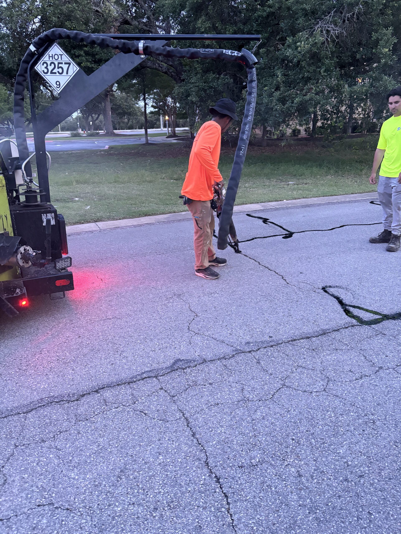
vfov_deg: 67.3
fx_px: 402
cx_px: 200
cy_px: 267
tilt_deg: -20.3
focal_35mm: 26
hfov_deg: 53.1
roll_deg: +1.1
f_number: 1.6
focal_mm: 5.96
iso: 500
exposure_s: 1/44
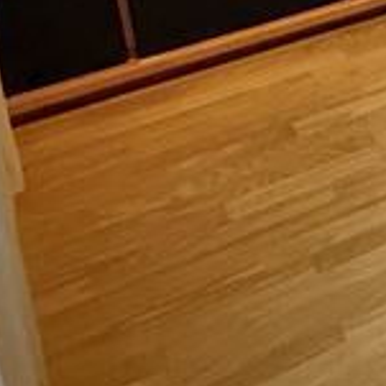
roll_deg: -0.9
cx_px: 1046
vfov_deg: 17.1
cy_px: -299
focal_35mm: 84
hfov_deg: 12.7
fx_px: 1060
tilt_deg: -13.5
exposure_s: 1/50
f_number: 2.2
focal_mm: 2.22
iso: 800
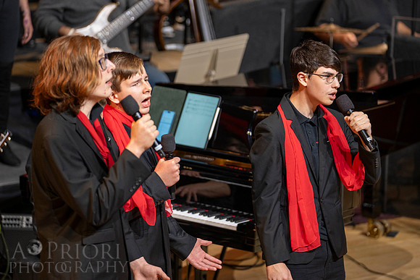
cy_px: 107
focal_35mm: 201
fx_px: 2341
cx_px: 215
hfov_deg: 10.3
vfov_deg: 6.8
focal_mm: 162
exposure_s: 1/100
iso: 400
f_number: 2.8
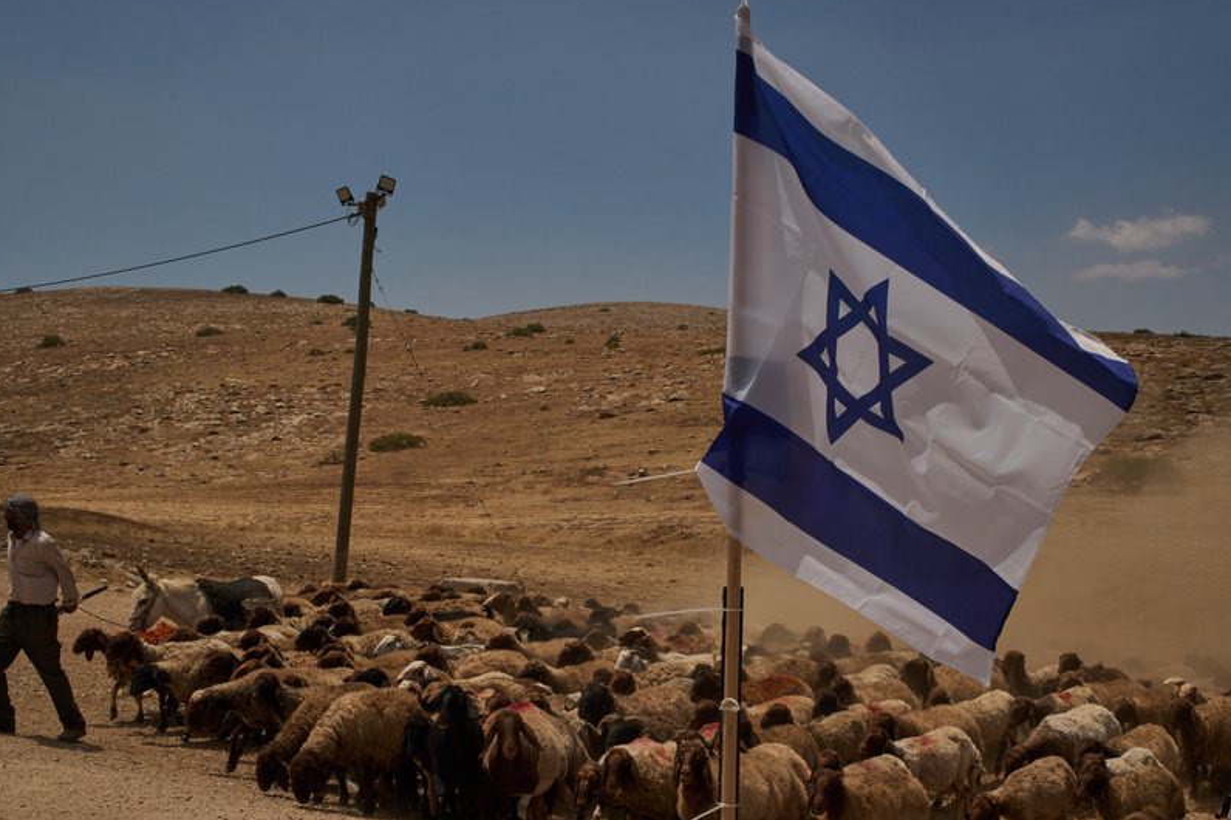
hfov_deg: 43.6
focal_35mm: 45
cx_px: 626
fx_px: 1538
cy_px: 483
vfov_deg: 29.8
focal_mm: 35
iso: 500
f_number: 16
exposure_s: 1/800
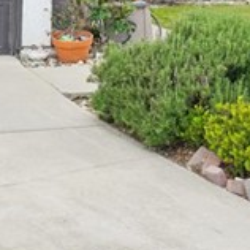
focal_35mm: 88
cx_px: -76
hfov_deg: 18.4
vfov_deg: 18.7
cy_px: -49
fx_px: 719
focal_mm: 16
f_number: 8
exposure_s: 1/100
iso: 100
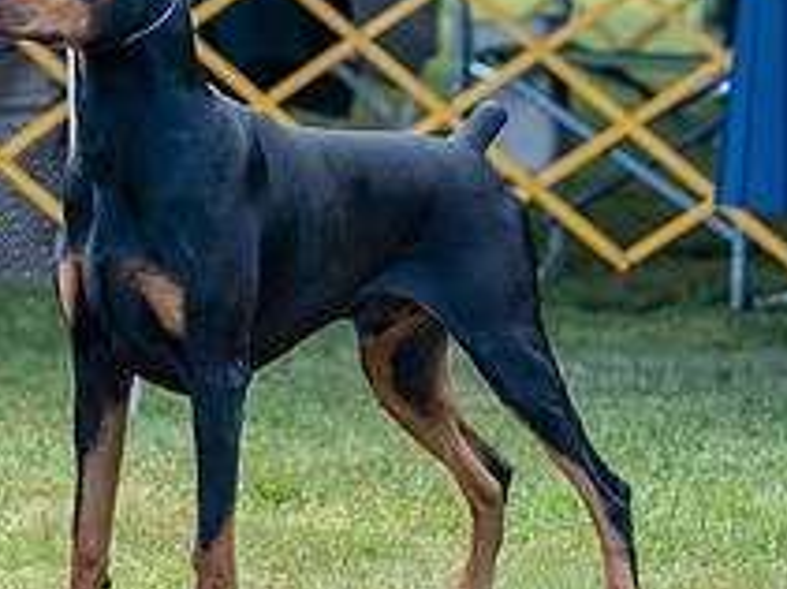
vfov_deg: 2.5
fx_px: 13656
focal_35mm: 601
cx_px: 29
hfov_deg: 3.3
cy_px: -108
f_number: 3.2
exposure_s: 1/500
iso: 100
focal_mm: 167
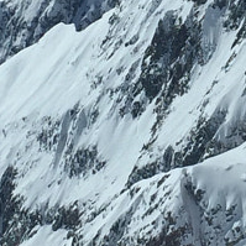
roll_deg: +0.4
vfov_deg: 8.4
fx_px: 1656
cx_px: 208
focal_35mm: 206
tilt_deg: -15.9
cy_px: -23
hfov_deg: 8.5
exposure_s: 1/7937
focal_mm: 4.15
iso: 32
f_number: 2.2
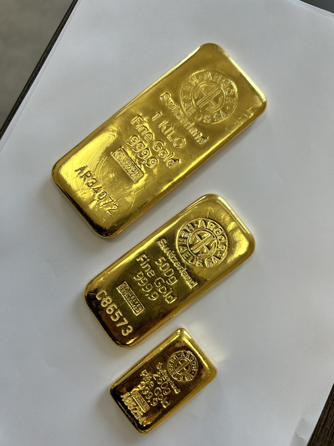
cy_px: 223
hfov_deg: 53.1
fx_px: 334
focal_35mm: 26
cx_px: 167
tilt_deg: -83.4
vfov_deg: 67.3
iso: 50
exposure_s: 1/343
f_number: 1.5
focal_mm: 5.7
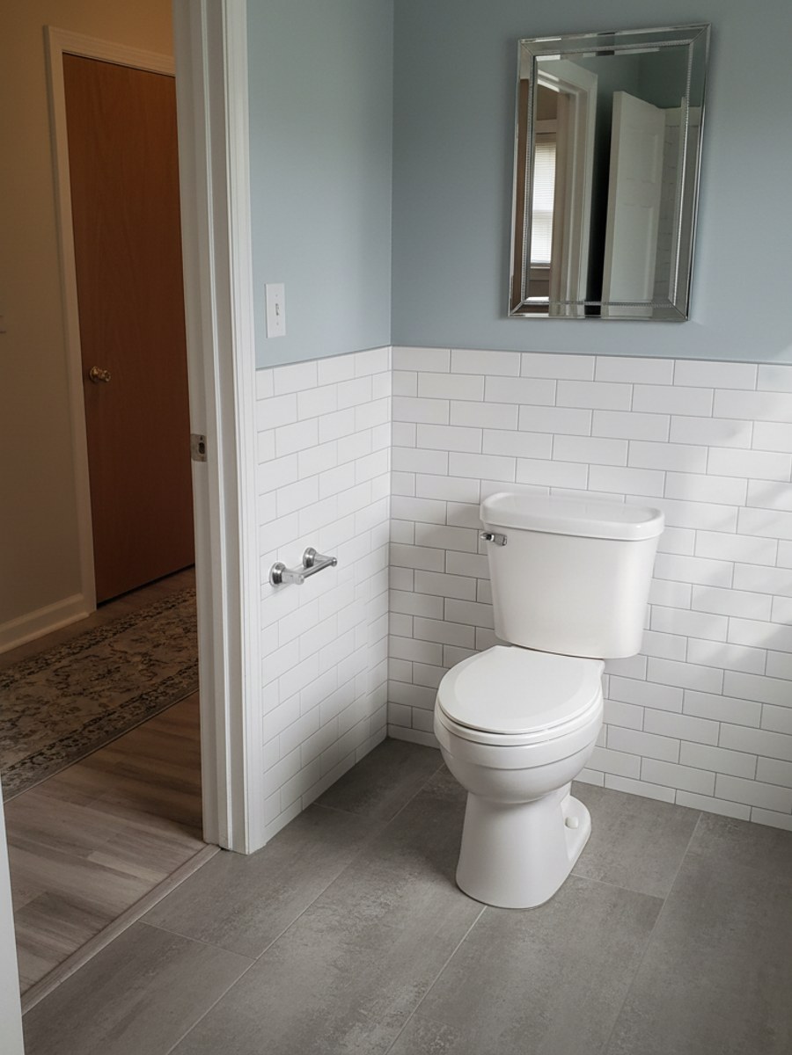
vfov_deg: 73.9
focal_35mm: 23
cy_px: 528
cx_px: 396
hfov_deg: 58.9
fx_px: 702
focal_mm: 6.4
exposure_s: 1/1500
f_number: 1.8
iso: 1209
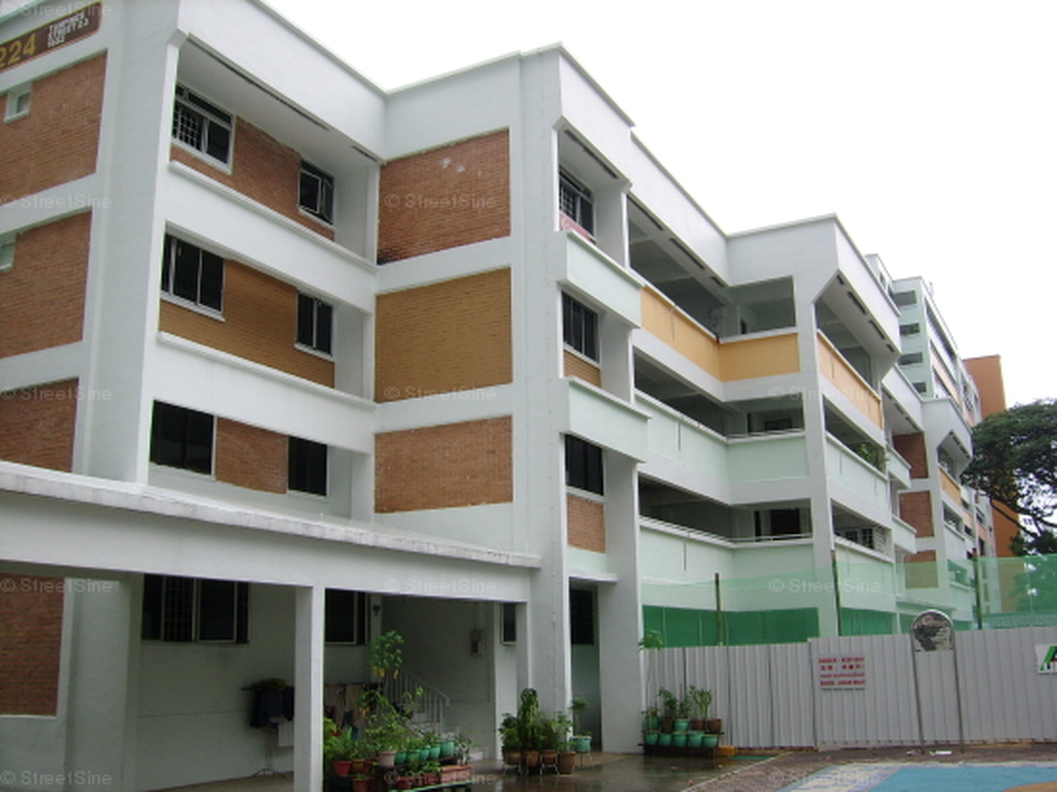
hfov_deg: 52.6
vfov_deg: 40.7
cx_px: 528
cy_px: 396
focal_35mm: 35
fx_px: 1068
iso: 50
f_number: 5.8
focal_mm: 5.95
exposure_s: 1/192
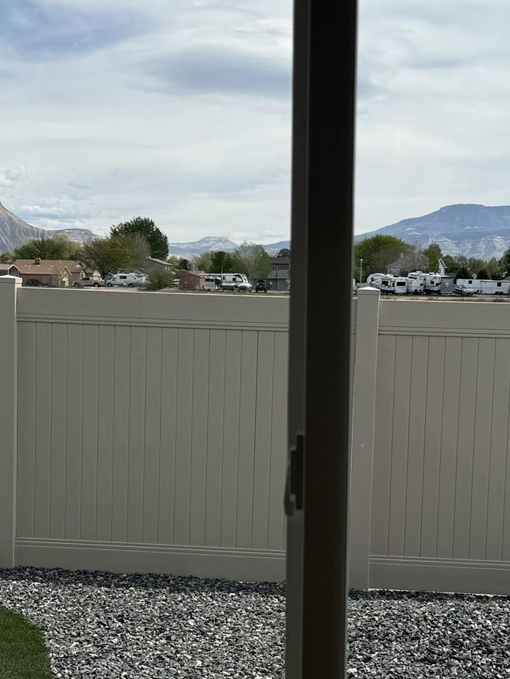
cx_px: 279
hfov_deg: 22.9
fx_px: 1257
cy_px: 430
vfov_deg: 30.1
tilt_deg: -5.4
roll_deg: +0.0
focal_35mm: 64
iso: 80
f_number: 1.78
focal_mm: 6.76
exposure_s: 1/4975
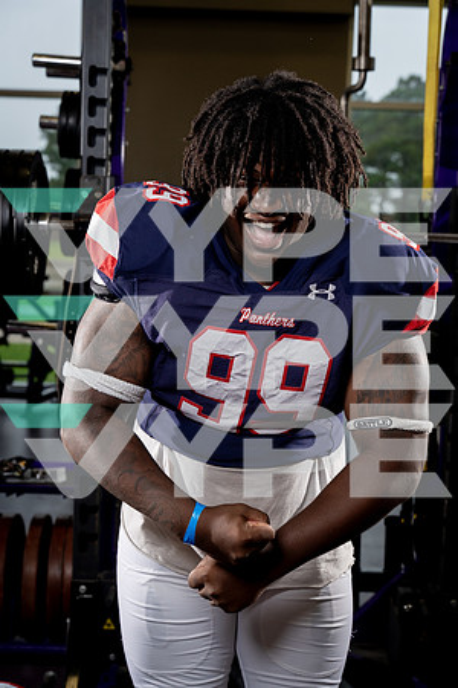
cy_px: 344
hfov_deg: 23.0
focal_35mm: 59
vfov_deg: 33.9
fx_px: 1126
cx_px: 229
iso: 640
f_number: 5.6
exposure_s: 1/250
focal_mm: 59
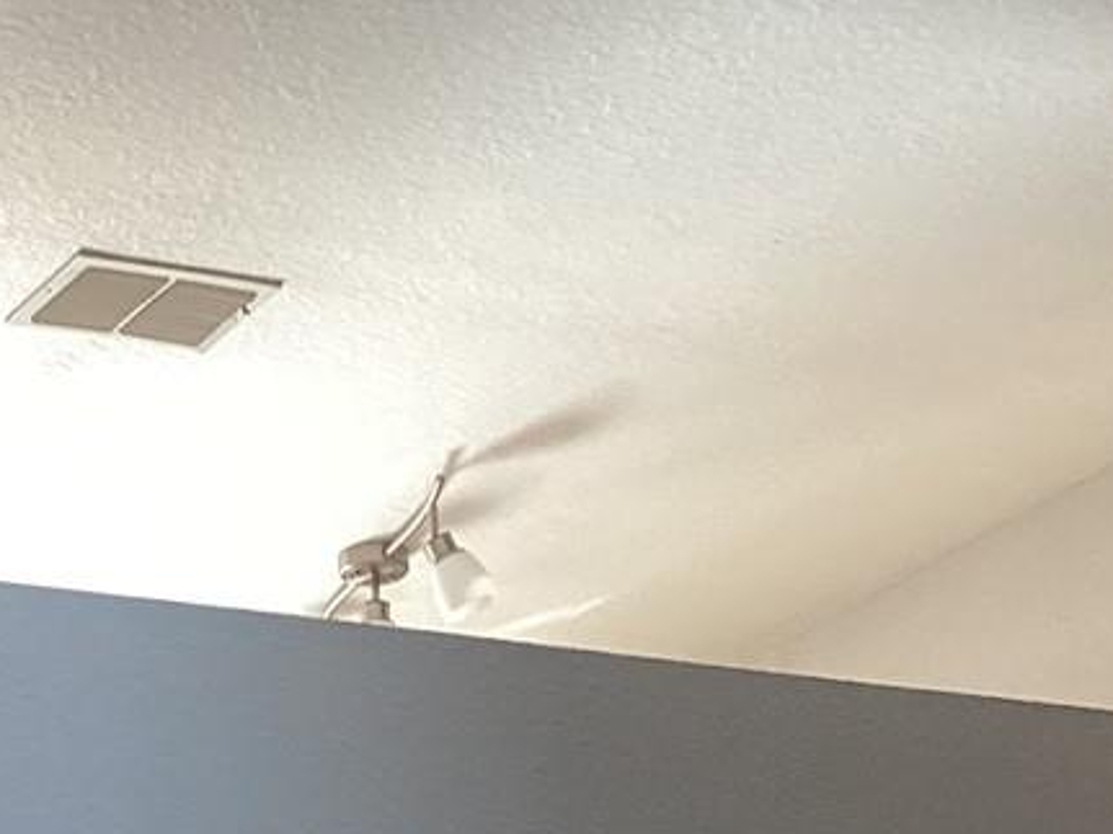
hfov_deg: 17.1
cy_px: 1252
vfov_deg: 12.3
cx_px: 320
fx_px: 3697
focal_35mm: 115
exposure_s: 1/60
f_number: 2.4
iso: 160
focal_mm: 3.3
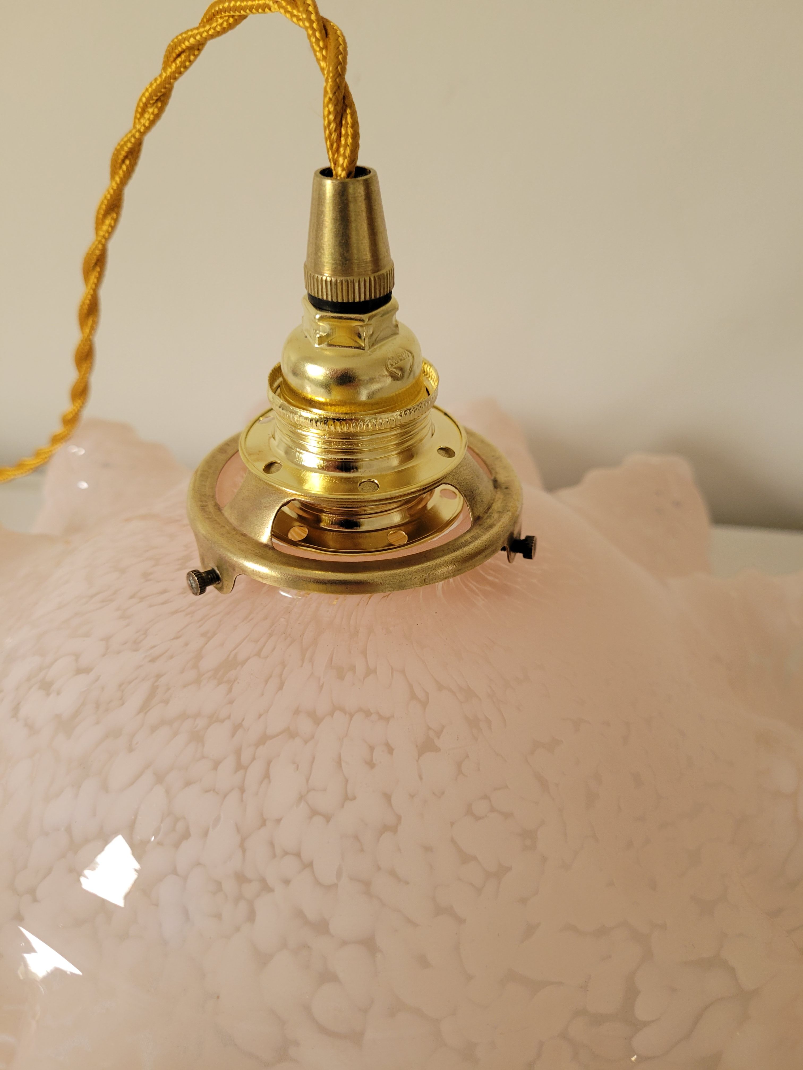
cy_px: 535
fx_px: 804
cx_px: 402
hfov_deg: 53.1
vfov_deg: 67.3
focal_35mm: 26
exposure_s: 1/50
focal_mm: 5.4
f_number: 1.8
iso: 200
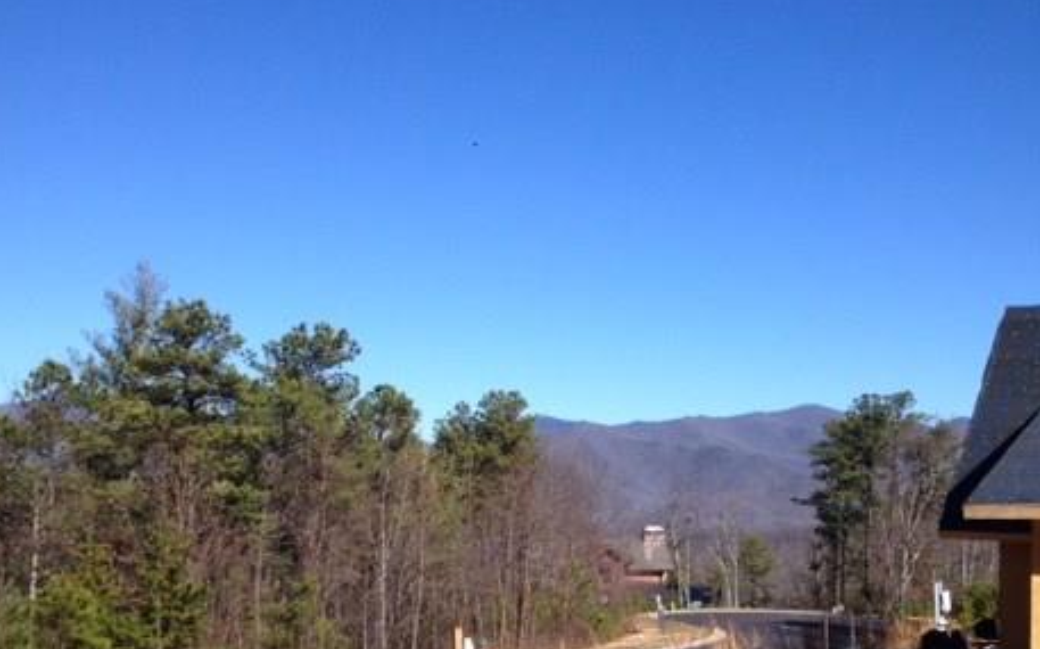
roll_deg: -1.4
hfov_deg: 38.9
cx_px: 535
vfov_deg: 24.6
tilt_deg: -0.3
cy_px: 474
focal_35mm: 52
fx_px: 1473
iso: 50
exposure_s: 1/1577
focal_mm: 4.28
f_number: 2.4
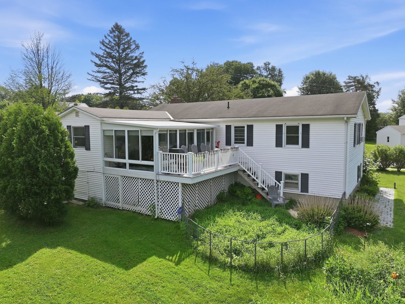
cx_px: 200
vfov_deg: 54.9
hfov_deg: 69.4
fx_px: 292
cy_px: 154
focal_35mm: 25
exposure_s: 1/4000
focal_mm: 12.3
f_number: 2.8
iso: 280
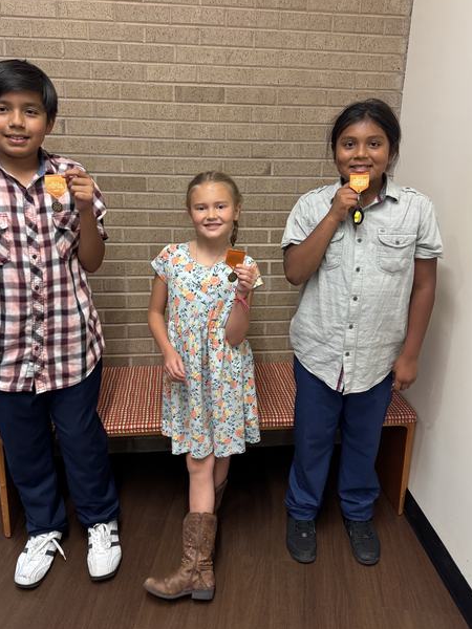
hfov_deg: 49.7
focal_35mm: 28
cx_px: 222
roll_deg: -1.8
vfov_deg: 63.3
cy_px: 286
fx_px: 509
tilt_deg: -14.6
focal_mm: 6.76
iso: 400
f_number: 1.78
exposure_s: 1/60
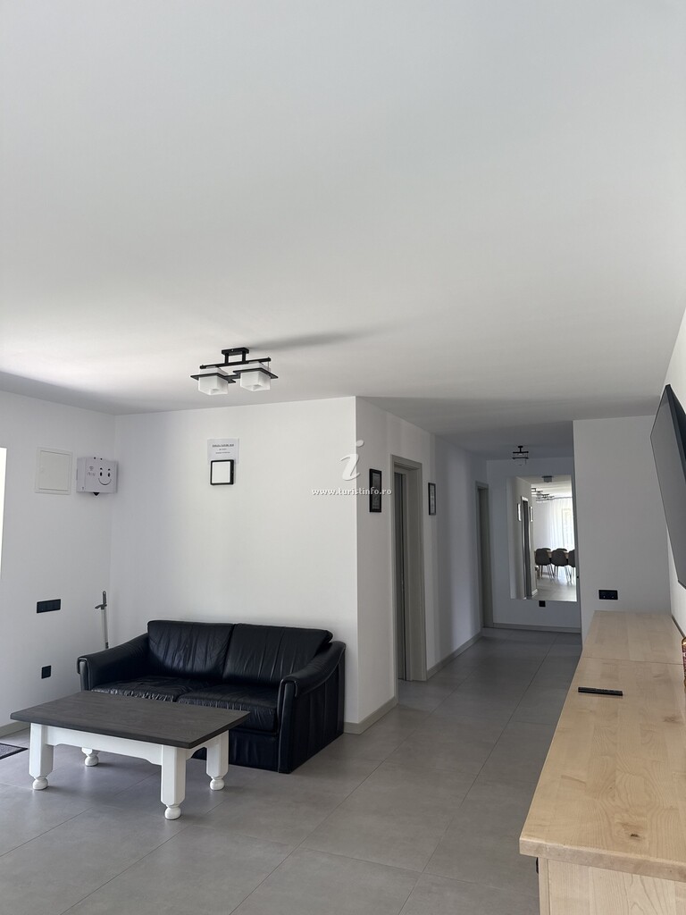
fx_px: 634
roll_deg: -0.1
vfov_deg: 71.6
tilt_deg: +5.4
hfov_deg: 56.8
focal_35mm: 24
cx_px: 343
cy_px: 458
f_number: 1.78
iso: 125
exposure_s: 1/121
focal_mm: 6.76
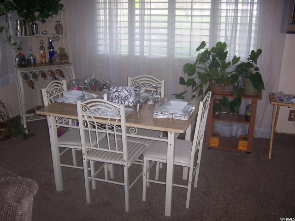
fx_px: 307
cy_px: 110
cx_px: 148
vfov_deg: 39.7
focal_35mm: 36
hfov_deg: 51.4
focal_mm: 6.2
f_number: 2.8
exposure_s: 1/60
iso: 80
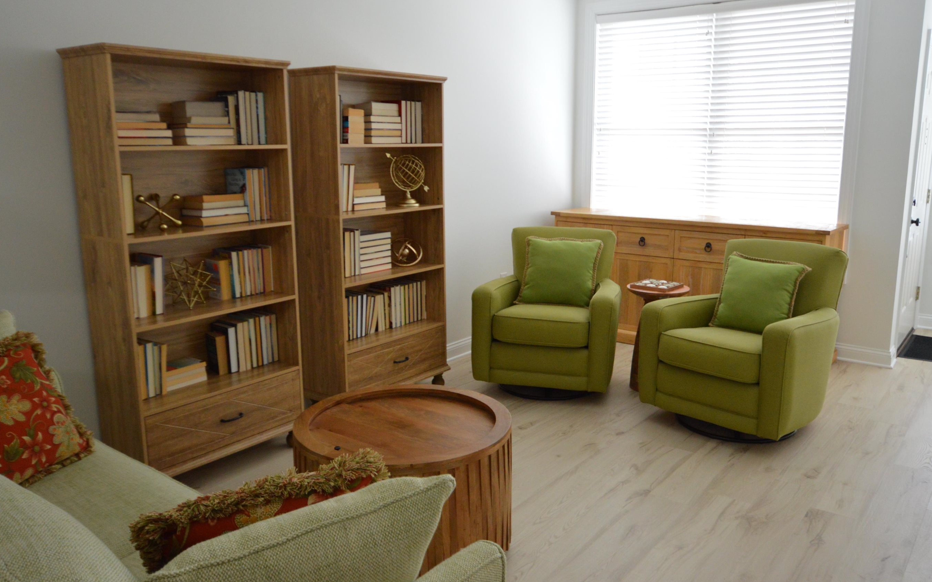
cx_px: 469
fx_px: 751
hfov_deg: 63.6
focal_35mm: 30
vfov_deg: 42.4
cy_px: 286
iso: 1000
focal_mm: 17
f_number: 4.2
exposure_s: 1/60
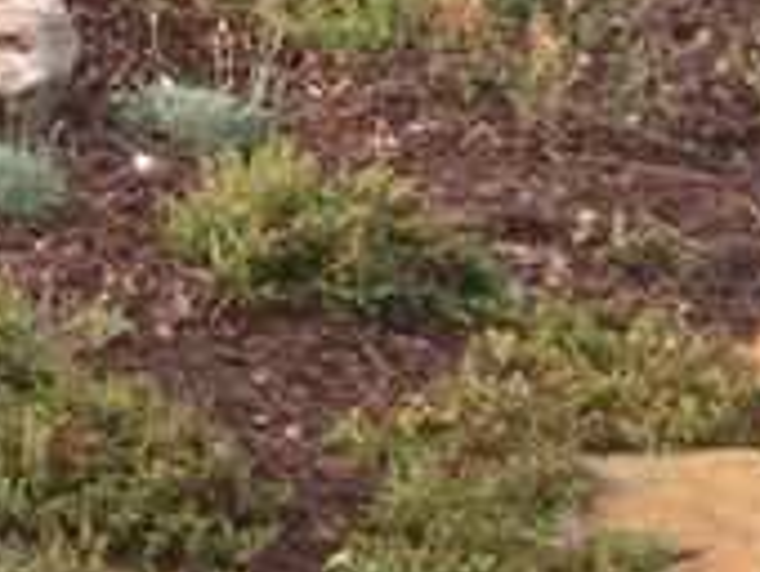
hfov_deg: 9.2
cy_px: -252
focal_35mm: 213
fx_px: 4683
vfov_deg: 6.9
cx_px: -80
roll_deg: +1.1
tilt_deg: -14.6
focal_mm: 4.12
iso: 50
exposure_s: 1/197
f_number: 2.4
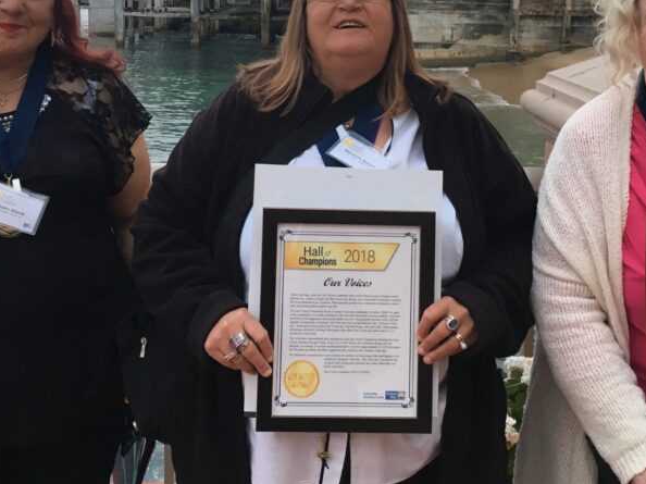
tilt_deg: -7.7
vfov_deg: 28.5
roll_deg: -1.4
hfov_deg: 38.2
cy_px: 103
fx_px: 933
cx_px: 340
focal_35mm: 50
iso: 50
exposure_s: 1/30
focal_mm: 4.15
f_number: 2.2
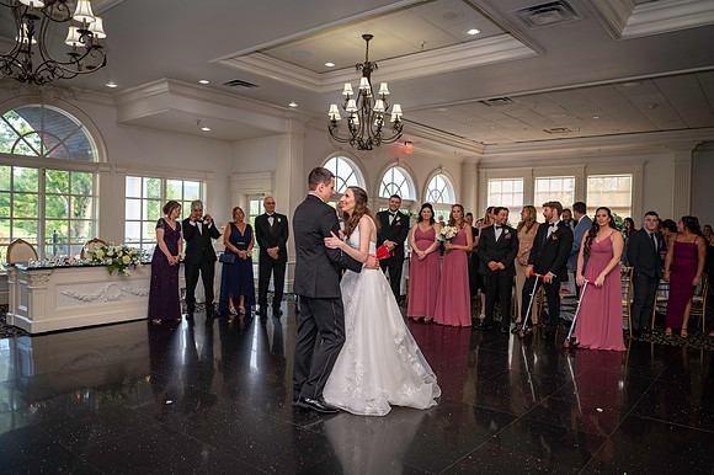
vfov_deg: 47.9
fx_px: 535
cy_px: 238
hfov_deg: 67.4
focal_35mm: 27
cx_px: 357
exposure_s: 1/125
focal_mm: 27
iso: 800
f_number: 3.5
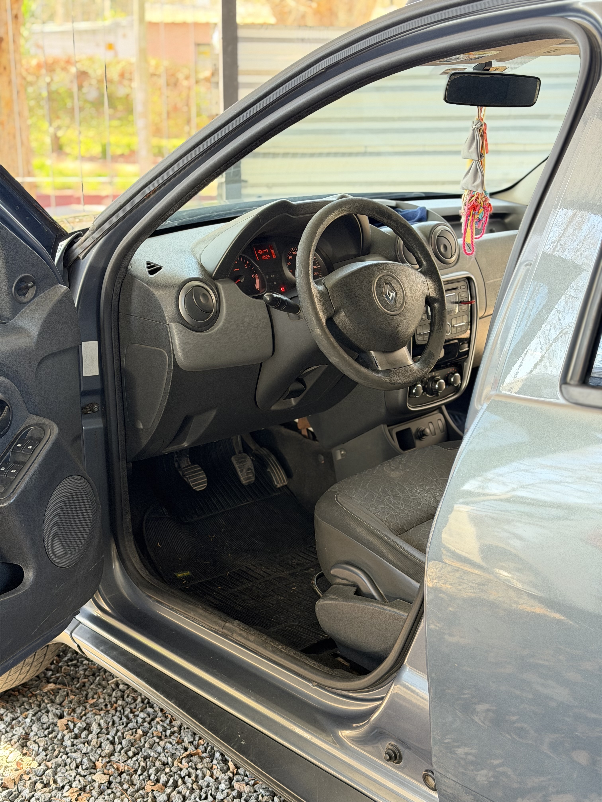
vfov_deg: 39.7
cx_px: 301
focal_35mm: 48
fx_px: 1113
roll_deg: -0.7
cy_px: 401
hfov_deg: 30.3
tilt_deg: -17.6
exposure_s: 1/60
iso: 250
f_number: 1.78
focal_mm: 6.76
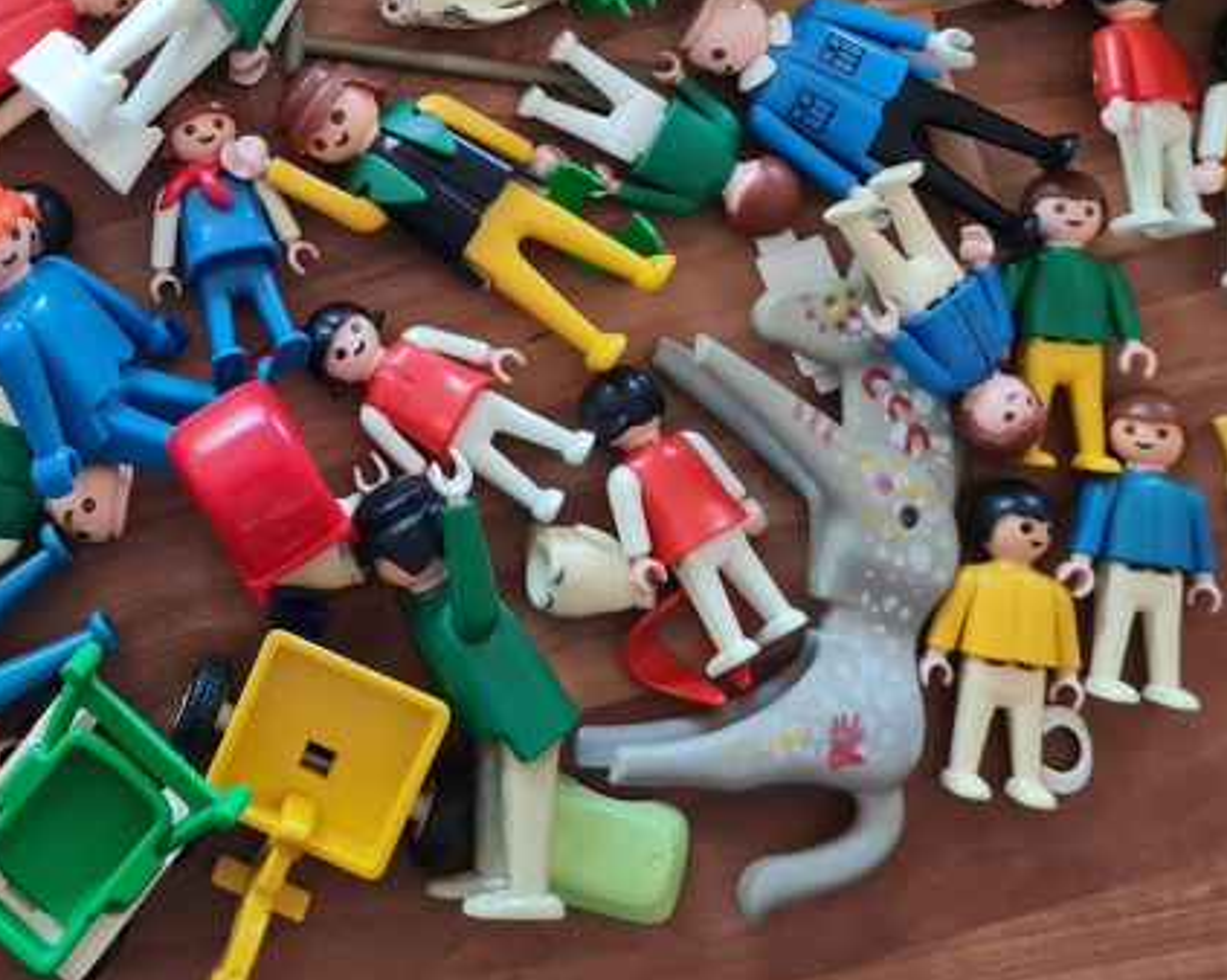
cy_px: -87
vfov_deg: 23.8
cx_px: 270
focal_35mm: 60
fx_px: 2178
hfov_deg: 30.8
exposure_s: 1/50
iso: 250
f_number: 1.8
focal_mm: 5.4
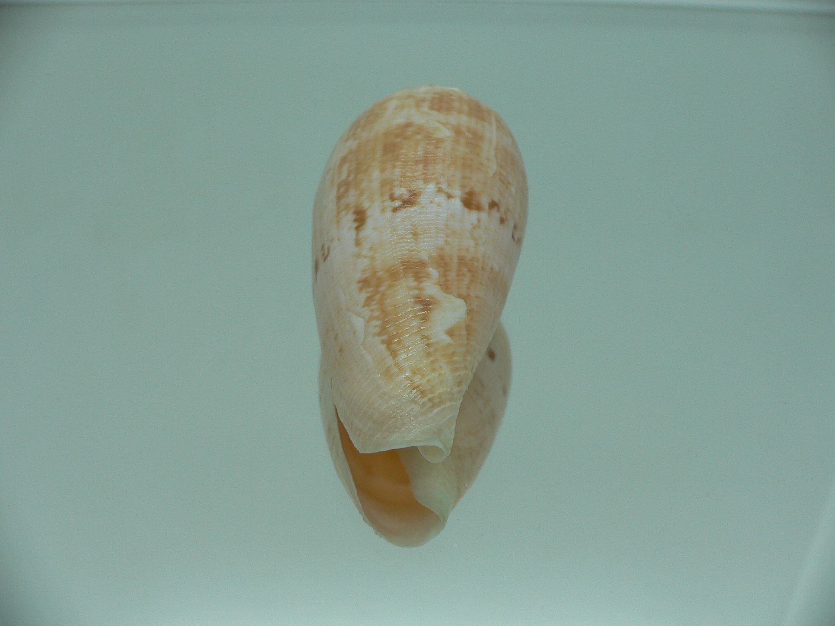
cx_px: 418
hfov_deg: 52.6
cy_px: 313
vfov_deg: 40.7
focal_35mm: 35
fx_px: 844
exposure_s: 1/80
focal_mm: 4.6
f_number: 2.8
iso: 80
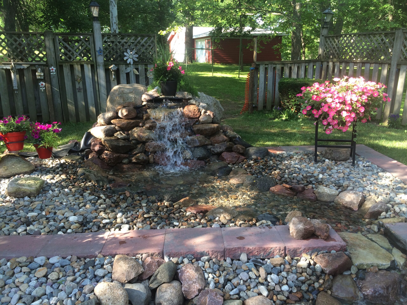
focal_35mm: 30
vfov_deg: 46.8
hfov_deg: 60.0
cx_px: 204
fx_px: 353
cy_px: 152
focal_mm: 4.12
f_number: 2.2
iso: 40
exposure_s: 1/120
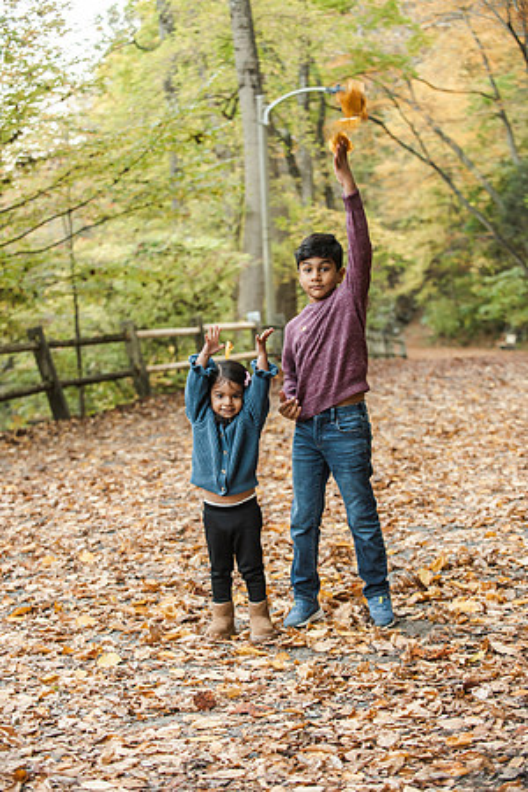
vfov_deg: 27.0
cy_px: 396
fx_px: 1650
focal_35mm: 75
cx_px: 264
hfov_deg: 18.2
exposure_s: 1/125
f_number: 4
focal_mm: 75
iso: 2000
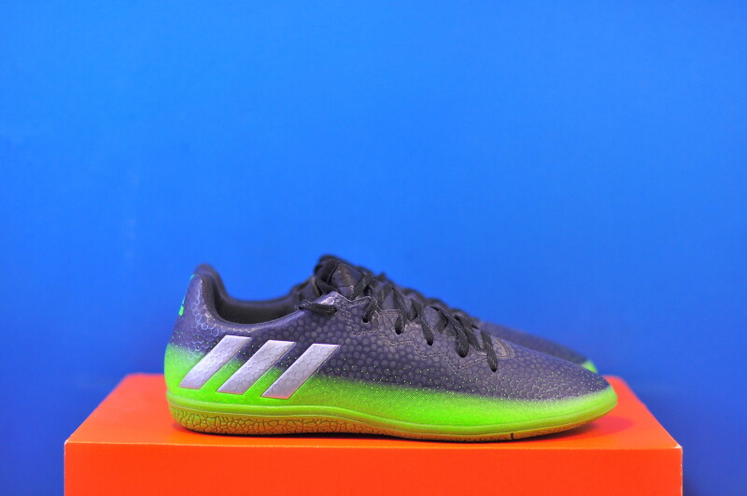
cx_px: 374
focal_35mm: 75
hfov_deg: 27.0
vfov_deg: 18.1
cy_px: 248
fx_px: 1554
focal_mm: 50
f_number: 2
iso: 250
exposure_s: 1/320
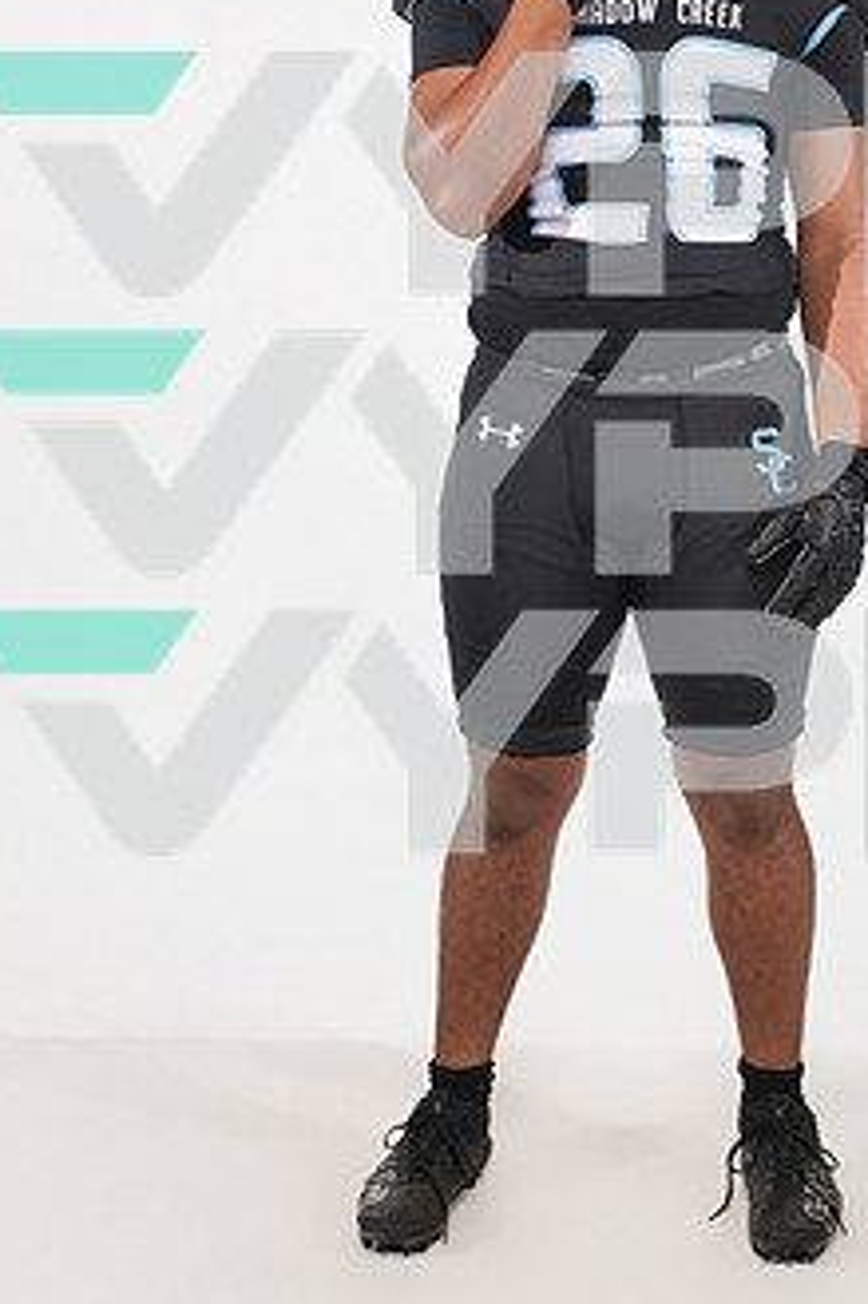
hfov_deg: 21.5
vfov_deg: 31.7
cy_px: 456
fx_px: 2281
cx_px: 551
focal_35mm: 63
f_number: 7.1
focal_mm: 46
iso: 500
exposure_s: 1/320
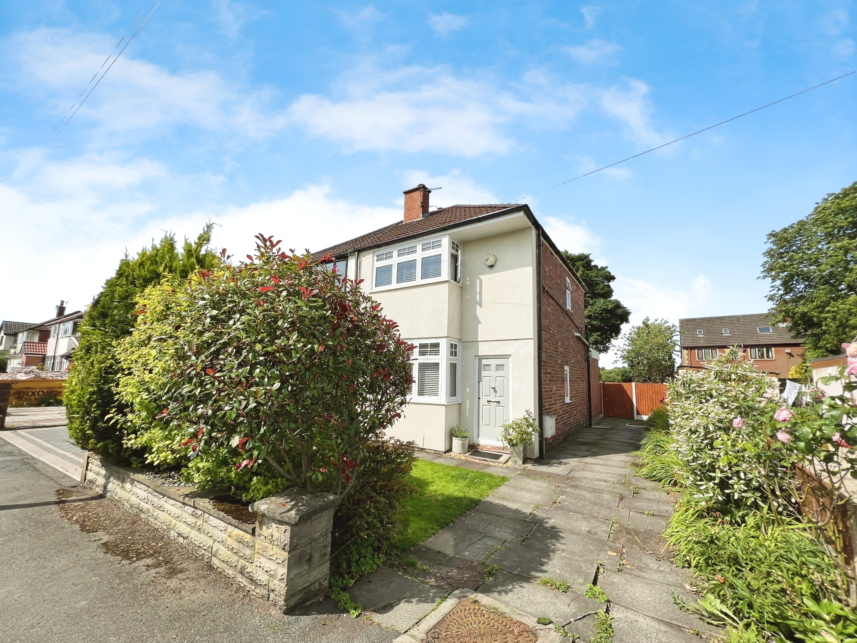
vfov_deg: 89.9
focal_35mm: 13
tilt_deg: +9.0
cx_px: 428
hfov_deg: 106.2
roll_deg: +0.5
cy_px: 322
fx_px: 322
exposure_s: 1/2137
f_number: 1.8
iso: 32
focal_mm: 1.57
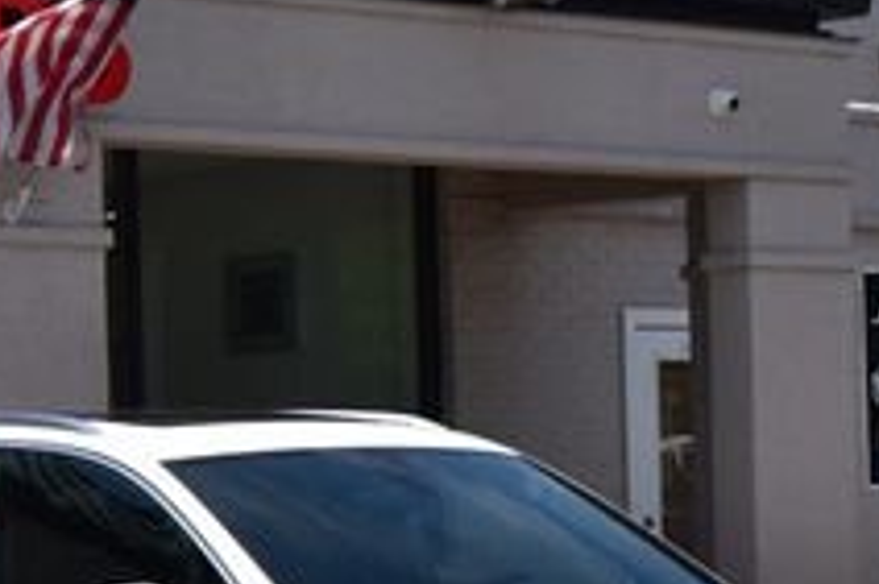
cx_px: -191
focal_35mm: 141
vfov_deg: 9.7
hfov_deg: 14.1
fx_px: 3428
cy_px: 551
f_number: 11
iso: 200
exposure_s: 1/500
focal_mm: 31
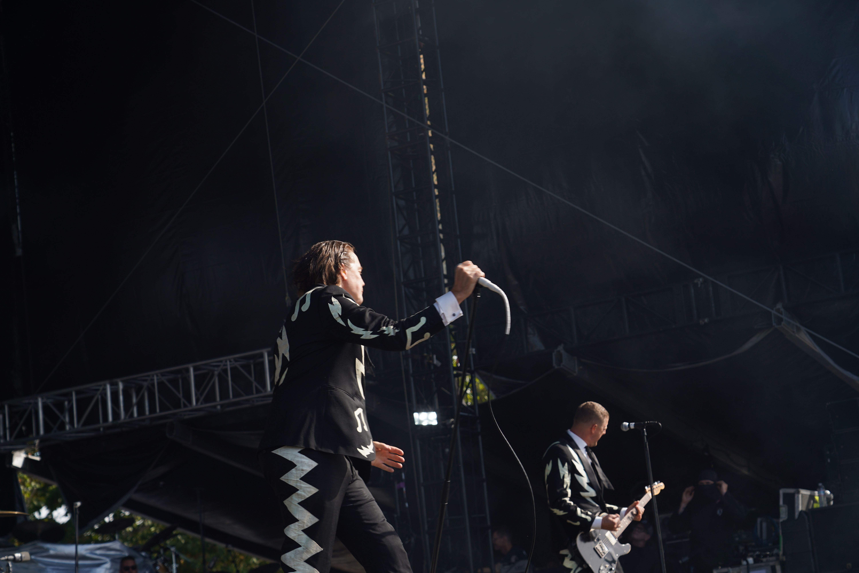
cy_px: 286
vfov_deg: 16.9
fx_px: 1933
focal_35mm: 81
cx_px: 430
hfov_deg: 25.1
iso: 100
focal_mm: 81
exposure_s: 1/200
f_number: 6.3
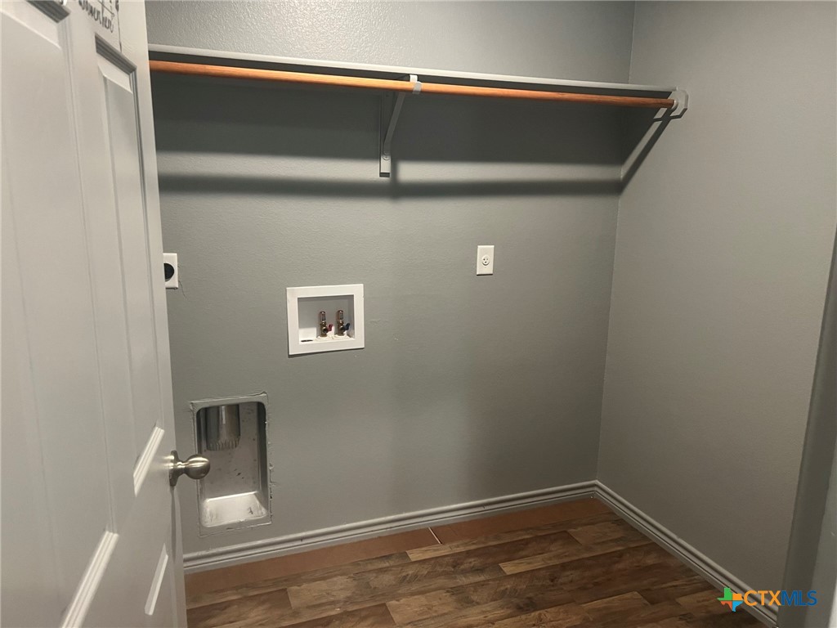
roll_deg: -0.9
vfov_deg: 53.1
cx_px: 418
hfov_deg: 67.3
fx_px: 629
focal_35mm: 26
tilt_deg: -10.8
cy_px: 314
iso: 200
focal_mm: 5.7
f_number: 1.5
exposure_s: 1/60
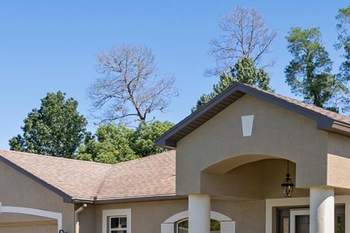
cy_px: 260
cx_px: 320
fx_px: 720
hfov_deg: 26.4
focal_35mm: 74
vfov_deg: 17.8
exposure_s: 1/320
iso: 320
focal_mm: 26
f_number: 9
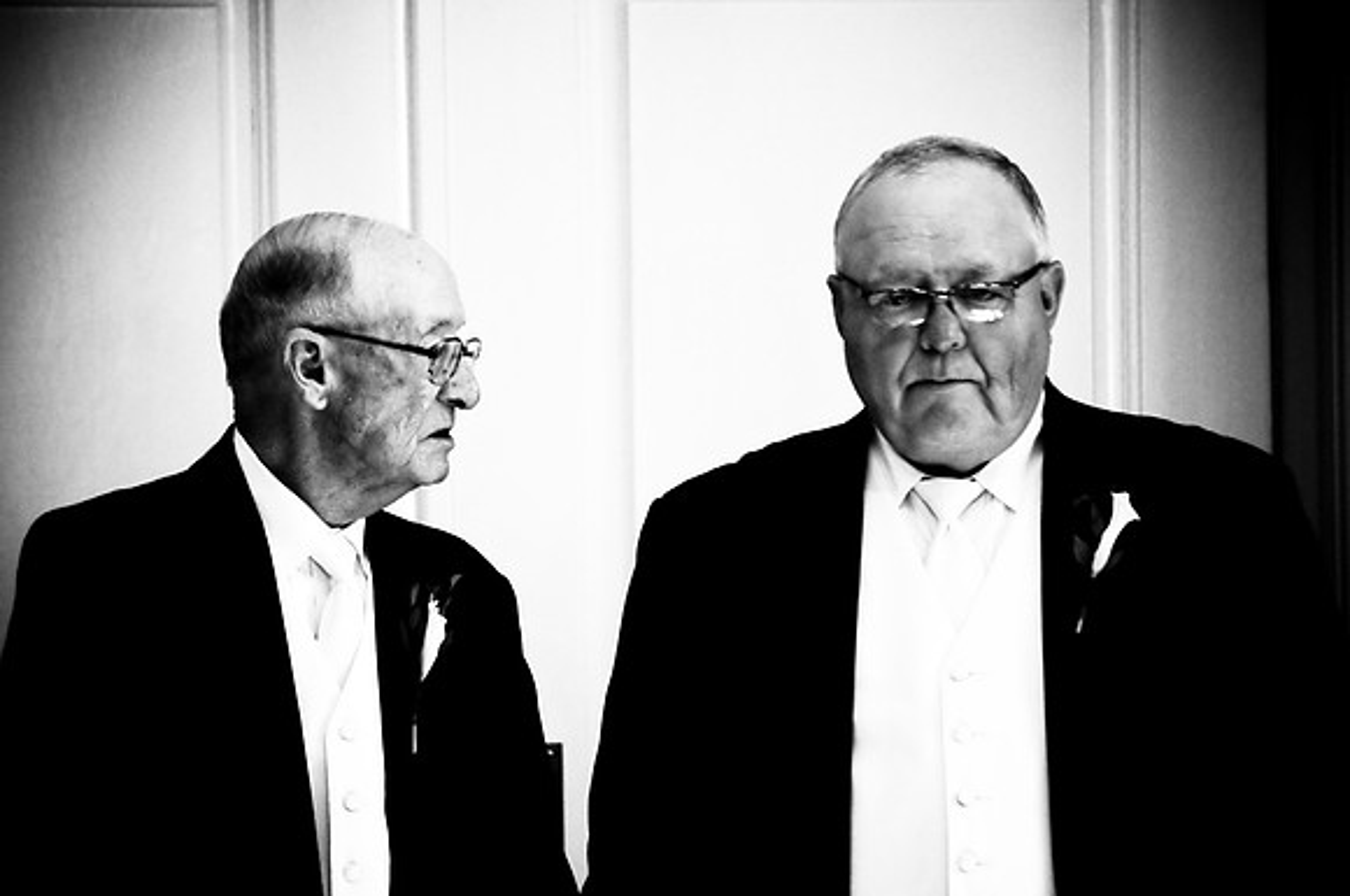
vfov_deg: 4.8
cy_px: 448
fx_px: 10673
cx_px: 675
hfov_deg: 7.2
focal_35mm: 285
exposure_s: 1/60
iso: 1000
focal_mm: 190
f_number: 5.6
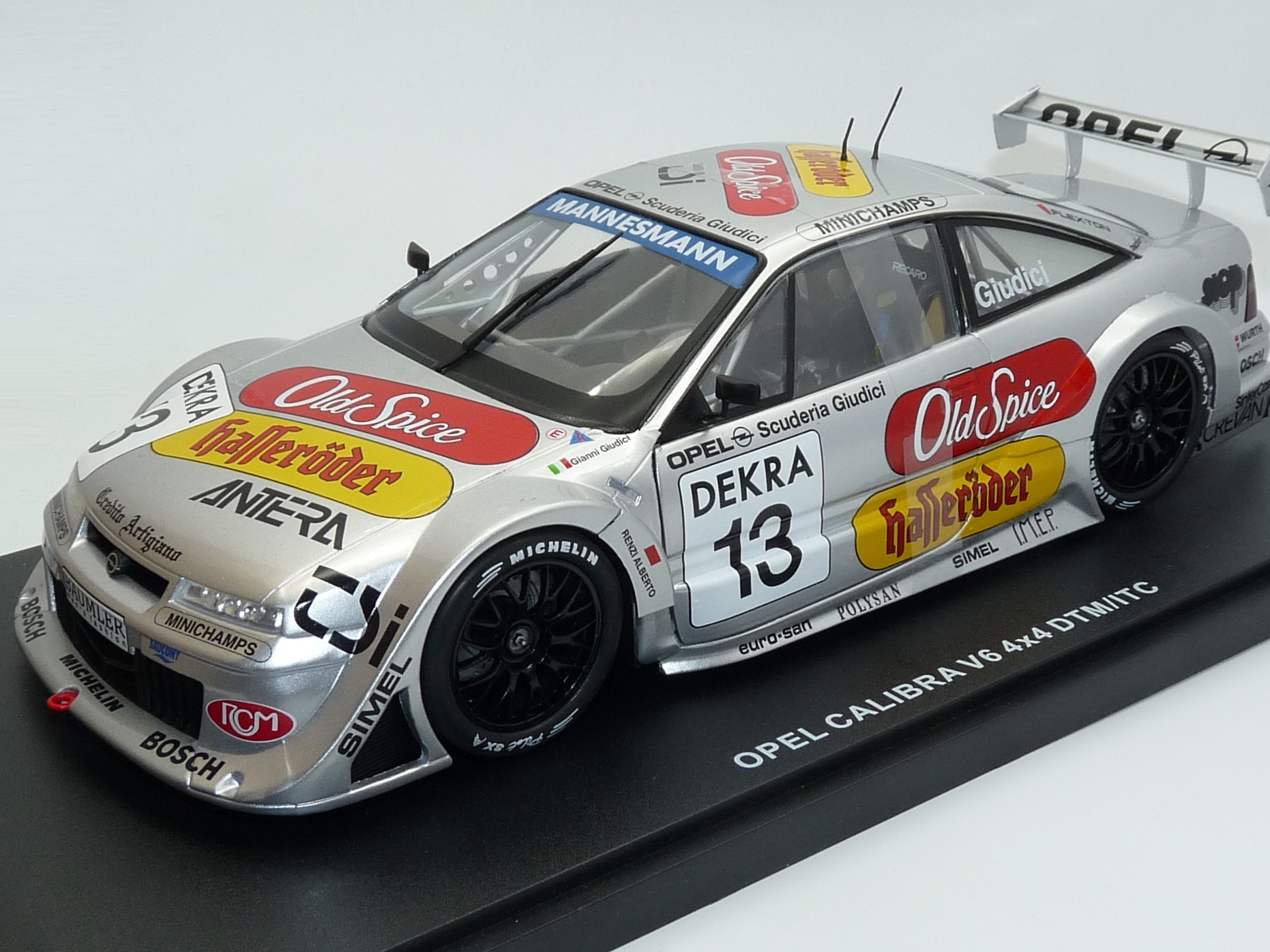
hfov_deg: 34.9
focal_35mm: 55
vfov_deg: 26.5
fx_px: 2018
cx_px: 658
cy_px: 432
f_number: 4
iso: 100
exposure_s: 1/125
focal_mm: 4.9
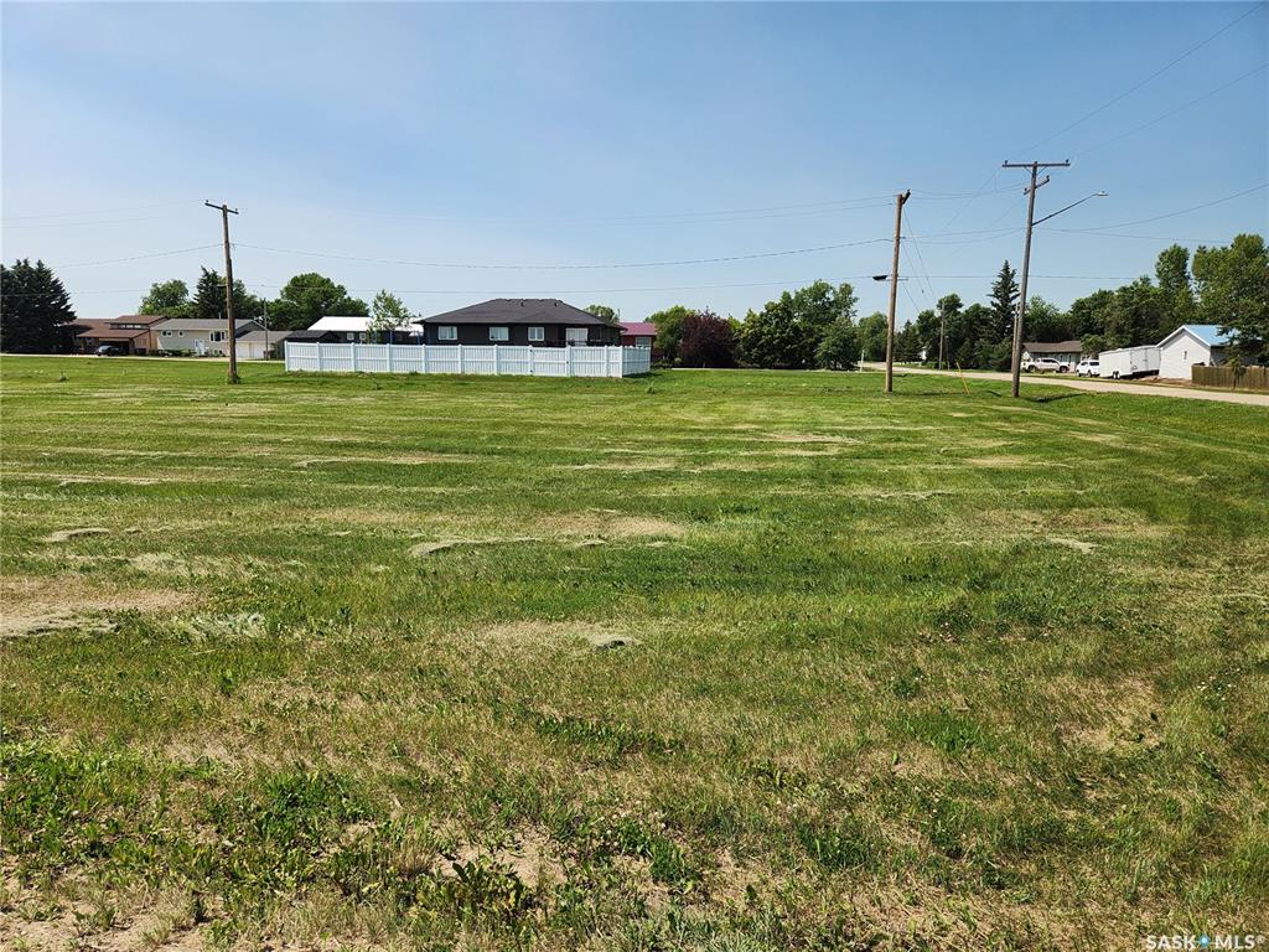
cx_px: 634
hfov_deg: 73.9
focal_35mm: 23
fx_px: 843
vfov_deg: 58.9
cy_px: 476
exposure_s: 1/1904
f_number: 1.8
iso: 20
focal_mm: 5.4
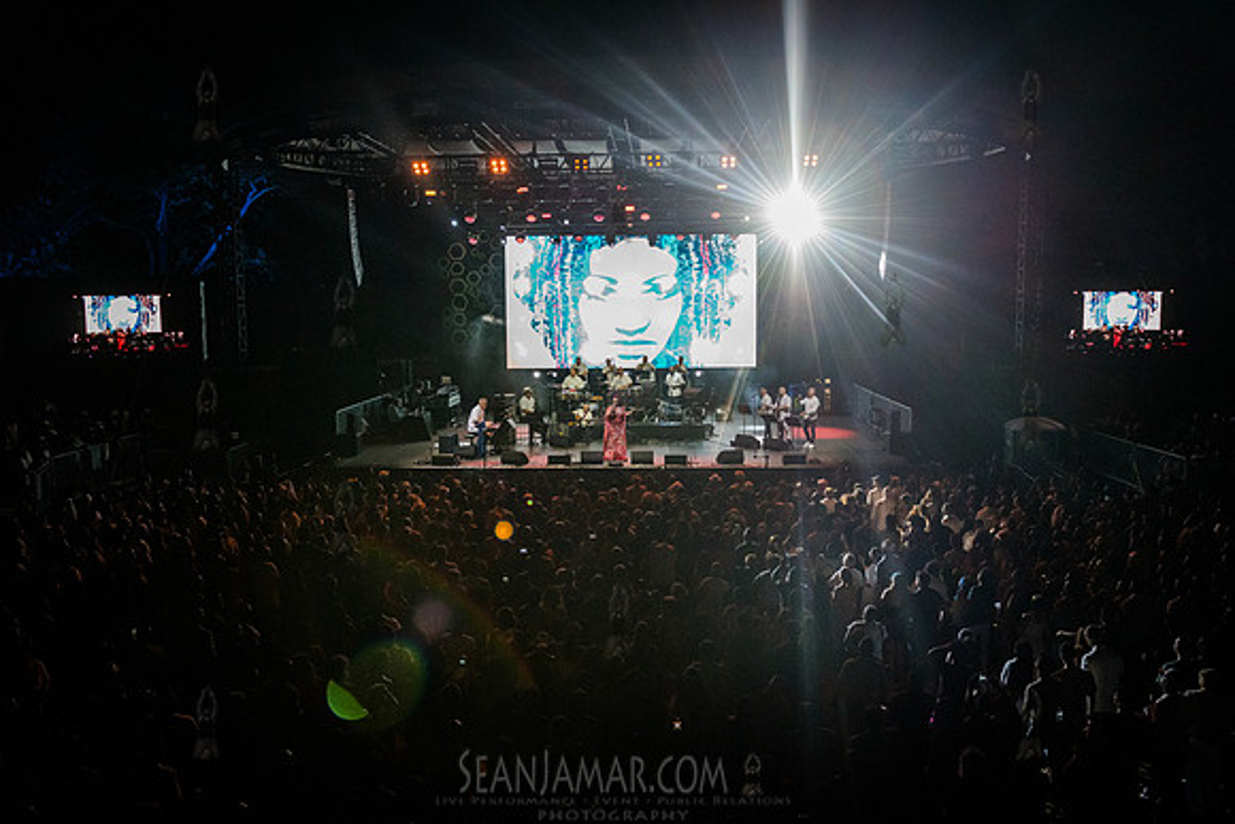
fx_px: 1075
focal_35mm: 31
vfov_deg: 41.9
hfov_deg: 59.8
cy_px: 412
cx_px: 618
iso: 5000
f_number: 4
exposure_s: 1/1000
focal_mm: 31
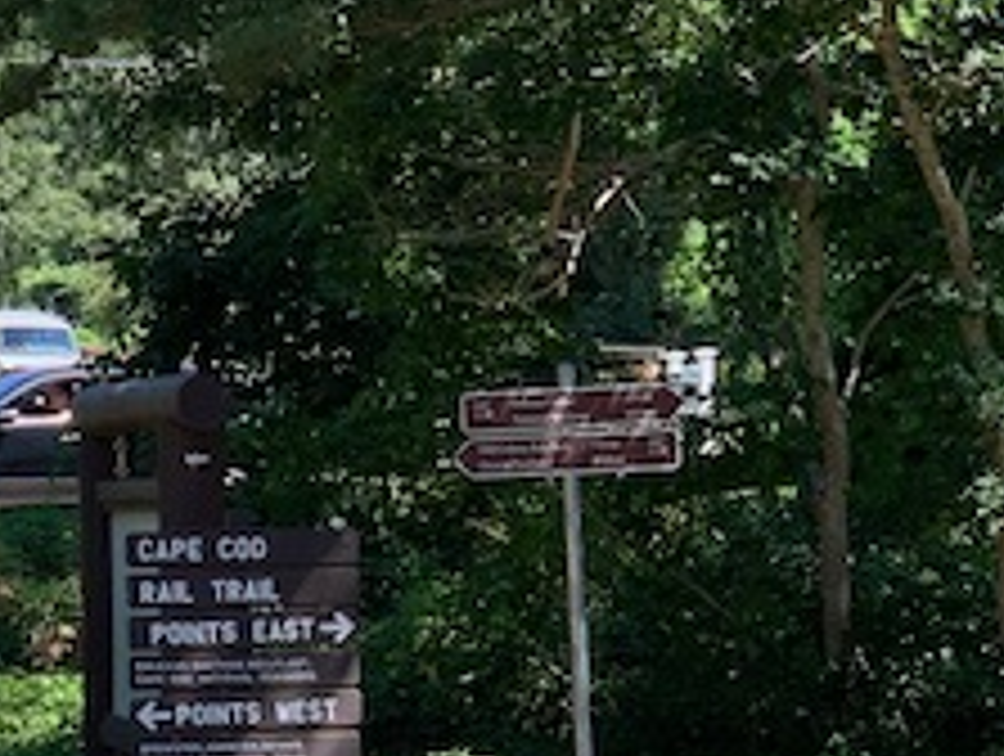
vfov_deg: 9.9
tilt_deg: -3.5
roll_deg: -0.6
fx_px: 4329
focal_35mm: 149
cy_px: 824
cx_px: -86
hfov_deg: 13.0
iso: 16
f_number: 2.4
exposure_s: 1/329
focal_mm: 6
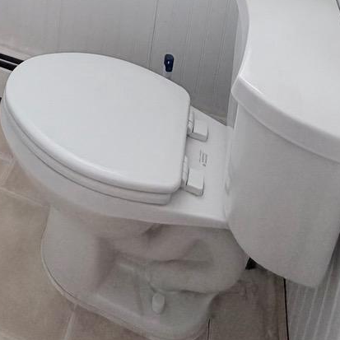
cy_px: -190
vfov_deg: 25.6
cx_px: 68
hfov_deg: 35.6
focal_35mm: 46
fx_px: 511
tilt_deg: -11.7
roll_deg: -4.4
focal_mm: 2.22
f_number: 2.2
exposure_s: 1/121
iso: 125
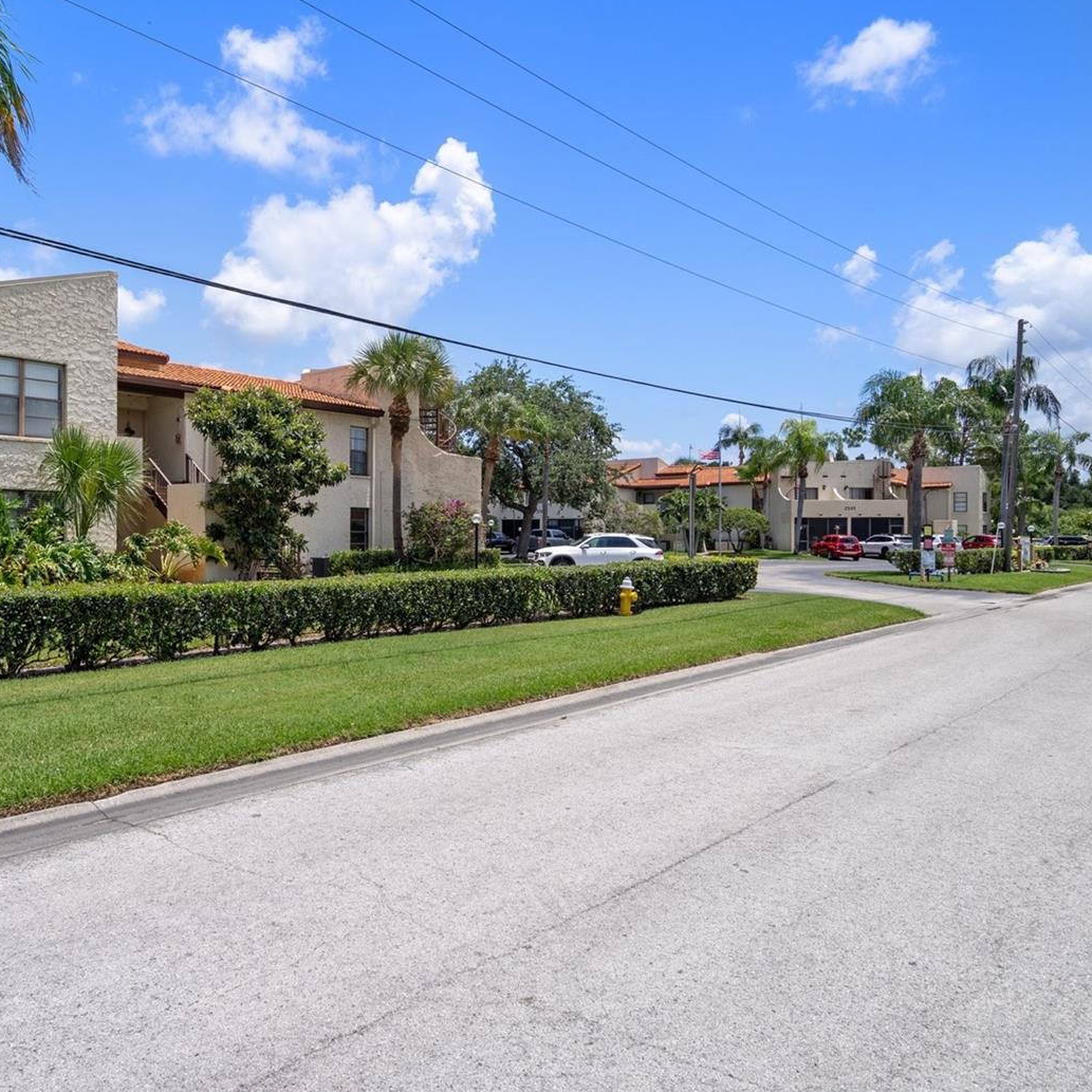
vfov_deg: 62.9
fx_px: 892
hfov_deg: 61.2
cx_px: 350
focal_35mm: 25
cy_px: 538
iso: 320
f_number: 8
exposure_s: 1/800
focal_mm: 19
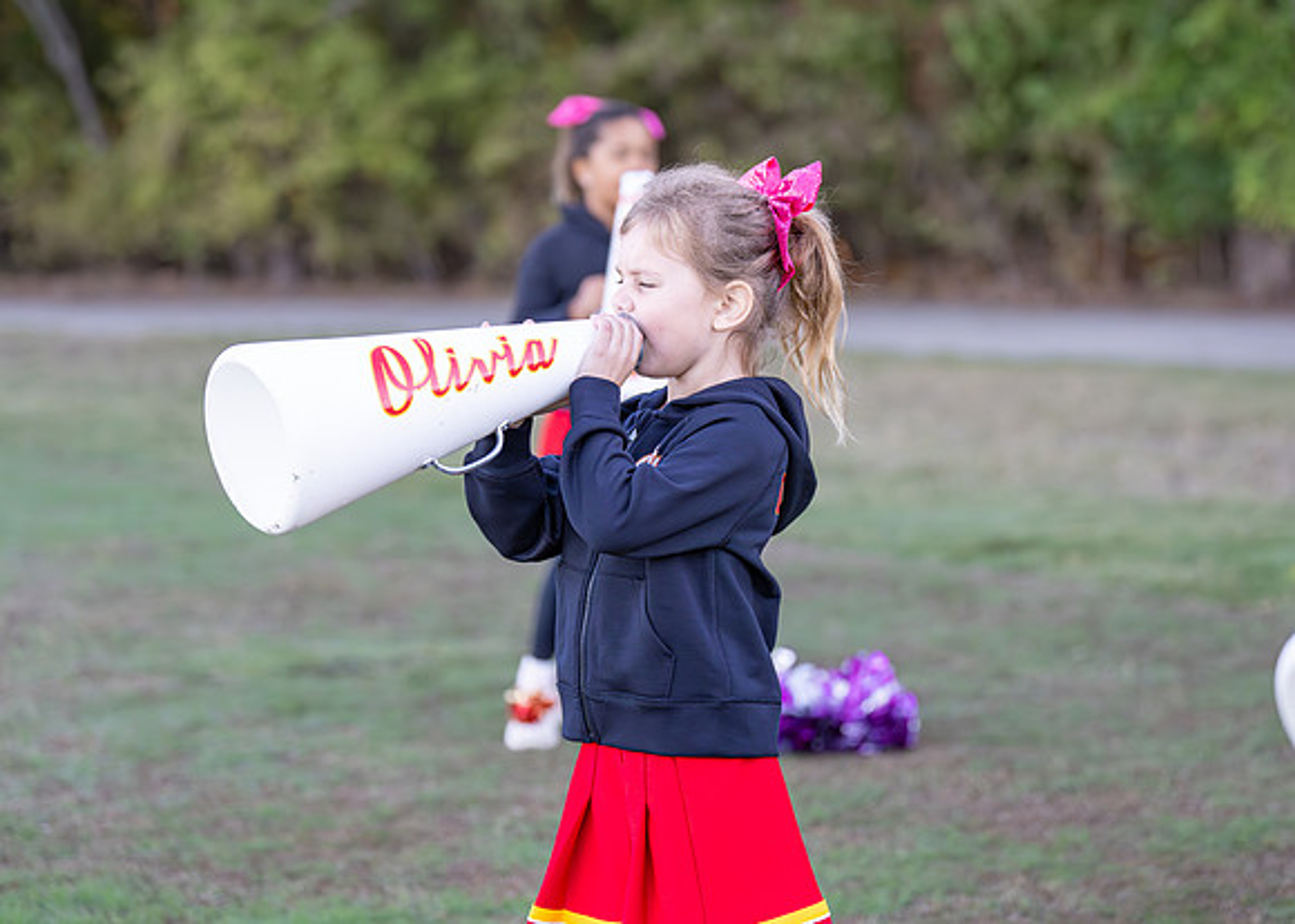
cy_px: 399
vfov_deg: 11.7
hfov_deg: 16.3
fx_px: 4508
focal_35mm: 123
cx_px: 680
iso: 1600
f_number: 2.8
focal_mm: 100
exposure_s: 1/1600
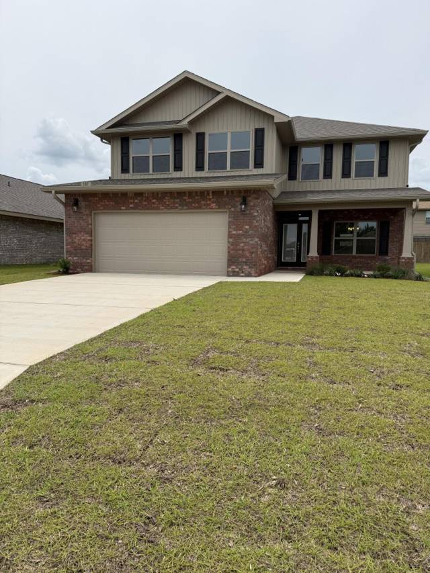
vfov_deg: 71.6
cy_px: 286
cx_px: 215
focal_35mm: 24
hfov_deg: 56.8
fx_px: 397
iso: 80
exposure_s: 1/6173
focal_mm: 6.76
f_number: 1.78
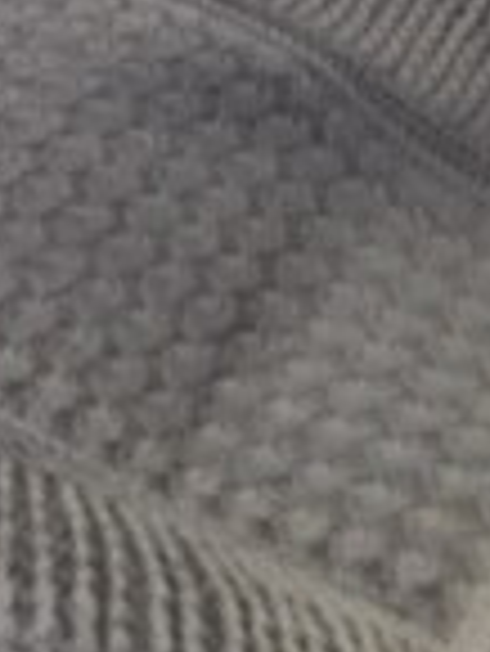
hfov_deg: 15.3
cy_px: -369
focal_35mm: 96
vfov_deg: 17.9
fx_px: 1809
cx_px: 49
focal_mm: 3.7
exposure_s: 1/17
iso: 320
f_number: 1.9
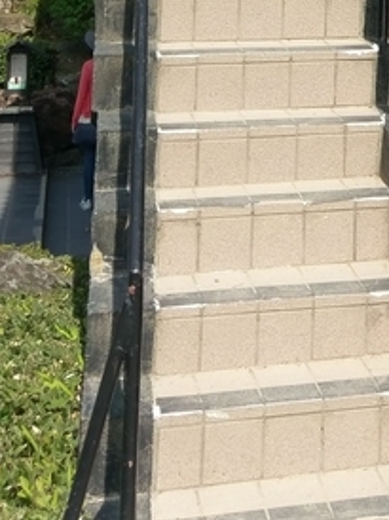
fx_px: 1141
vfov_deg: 21.9
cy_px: -230
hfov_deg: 18.6
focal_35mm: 76
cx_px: 436
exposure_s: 1/2182
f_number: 1.8
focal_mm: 4.58
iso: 100
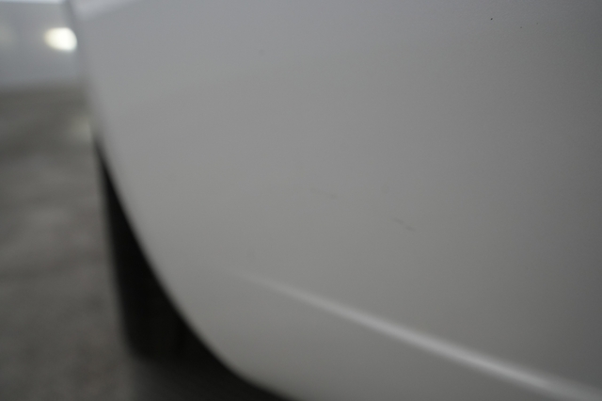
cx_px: 301
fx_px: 468
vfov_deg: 46.4
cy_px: 200
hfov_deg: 65.5
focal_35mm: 28
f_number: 5.6
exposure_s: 1/100
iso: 1250
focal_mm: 28
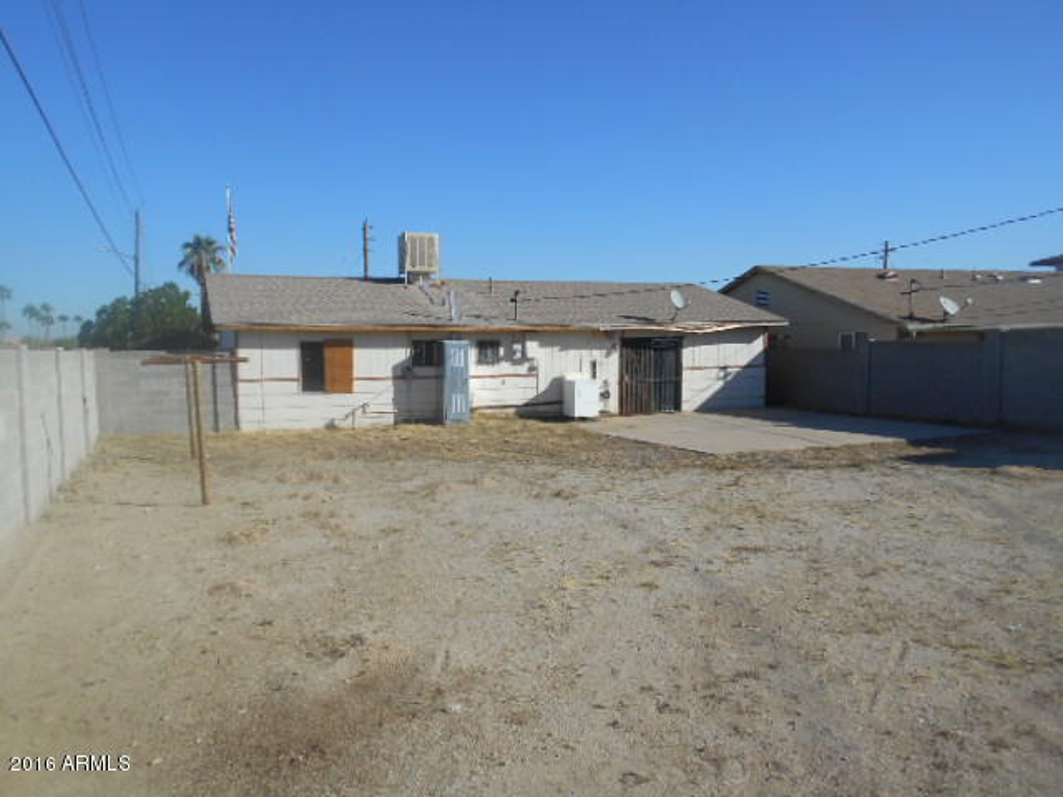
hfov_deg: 67.3
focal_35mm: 26
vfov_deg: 53.1
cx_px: 532
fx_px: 798
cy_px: 398
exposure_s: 1/1250
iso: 80
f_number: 3.2
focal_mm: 4.6
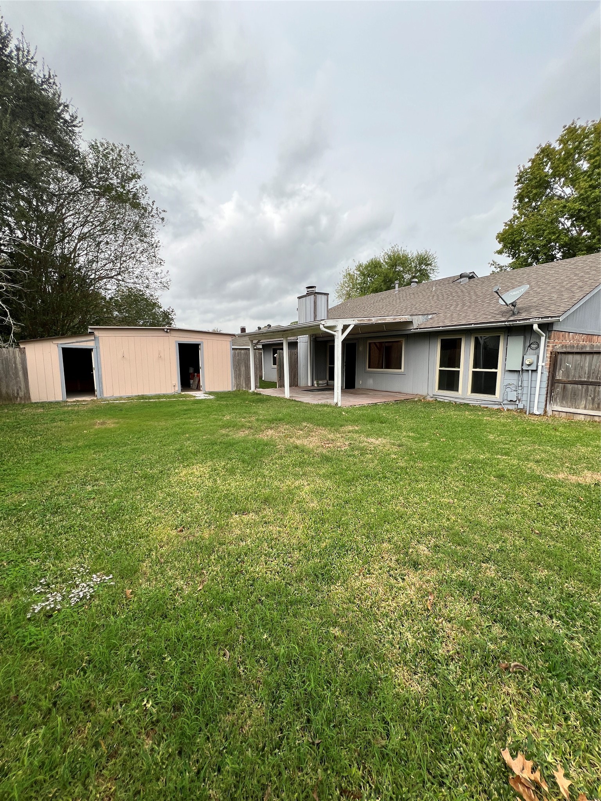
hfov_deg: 89.9
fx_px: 301
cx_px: 300
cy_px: 400
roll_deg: +0.3
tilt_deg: -6.9
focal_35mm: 13
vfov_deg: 106.2
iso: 32
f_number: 1.8
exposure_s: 1/264
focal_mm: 1.57
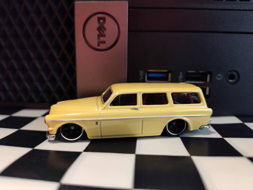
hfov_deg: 73.9
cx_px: 126
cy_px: 95
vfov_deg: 58.9
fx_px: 168
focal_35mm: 23
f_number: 1.8
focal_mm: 5.56
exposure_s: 1/30
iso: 2656
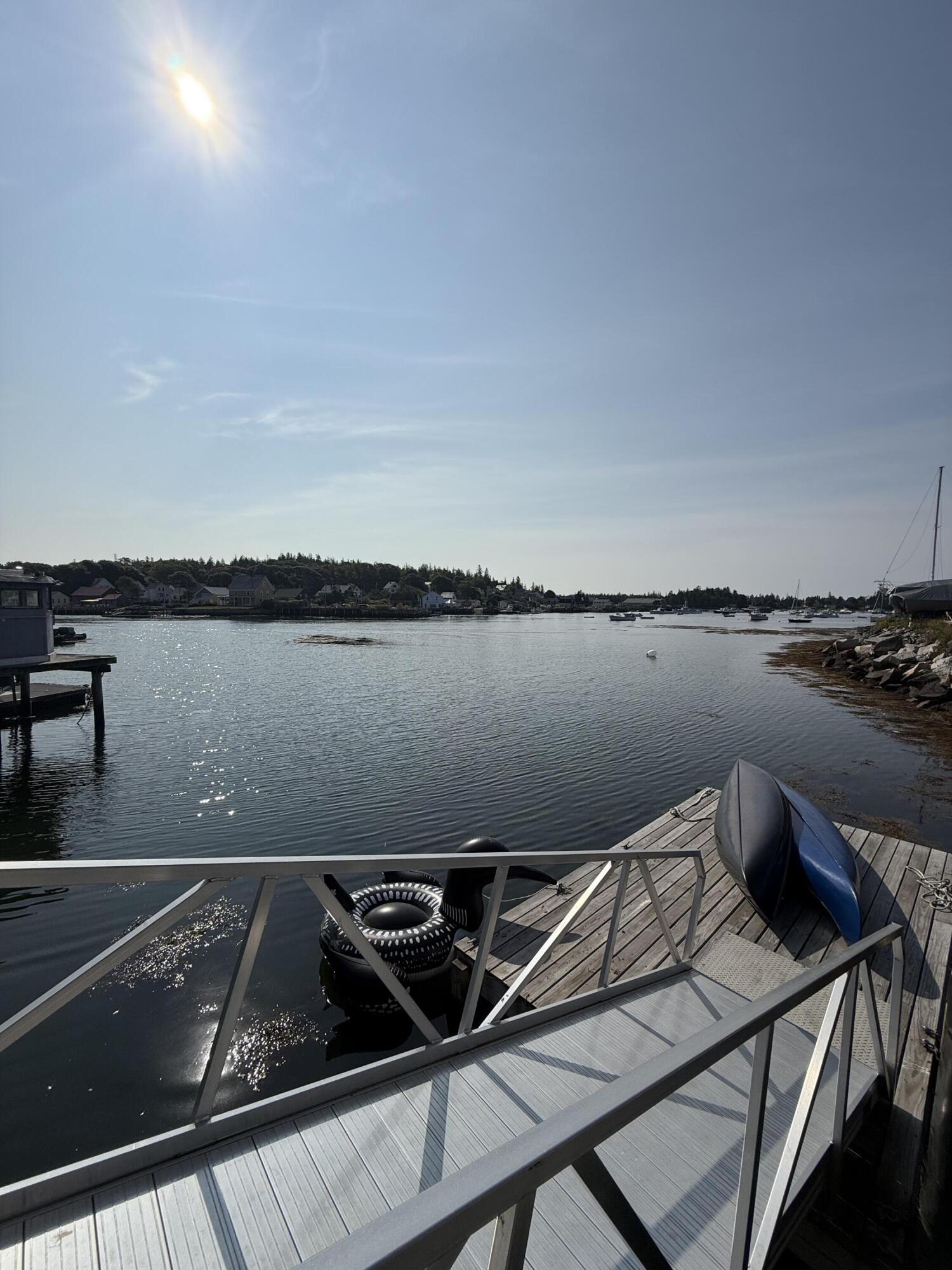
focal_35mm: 14
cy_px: 635
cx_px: 476
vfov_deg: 102.1
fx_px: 513
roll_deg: -0.3
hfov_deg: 85.7
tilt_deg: -2.8
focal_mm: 2.22
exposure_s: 1/6173
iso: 40
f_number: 2.2
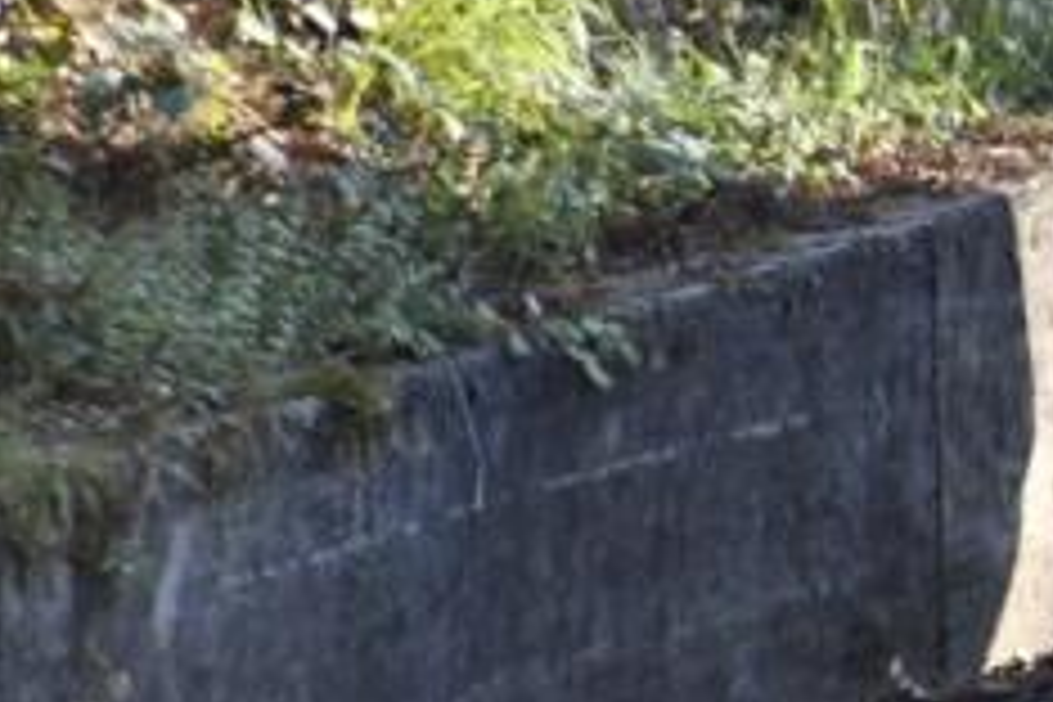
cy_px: -216
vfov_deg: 1.3
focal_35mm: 1076
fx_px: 31471
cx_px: 2408
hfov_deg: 1.9
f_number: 5.6
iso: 1250
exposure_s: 1/1250
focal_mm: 140
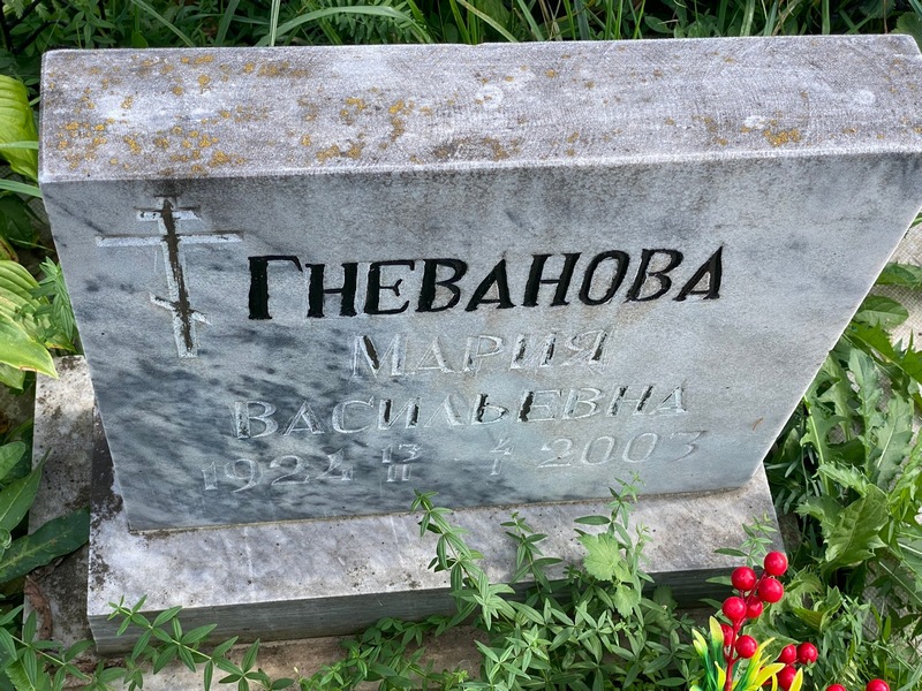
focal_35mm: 52
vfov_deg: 28.0
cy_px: 346
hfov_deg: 36.8
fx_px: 1385
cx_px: 461
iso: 20
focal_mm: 6
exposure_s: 1/320
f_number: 2
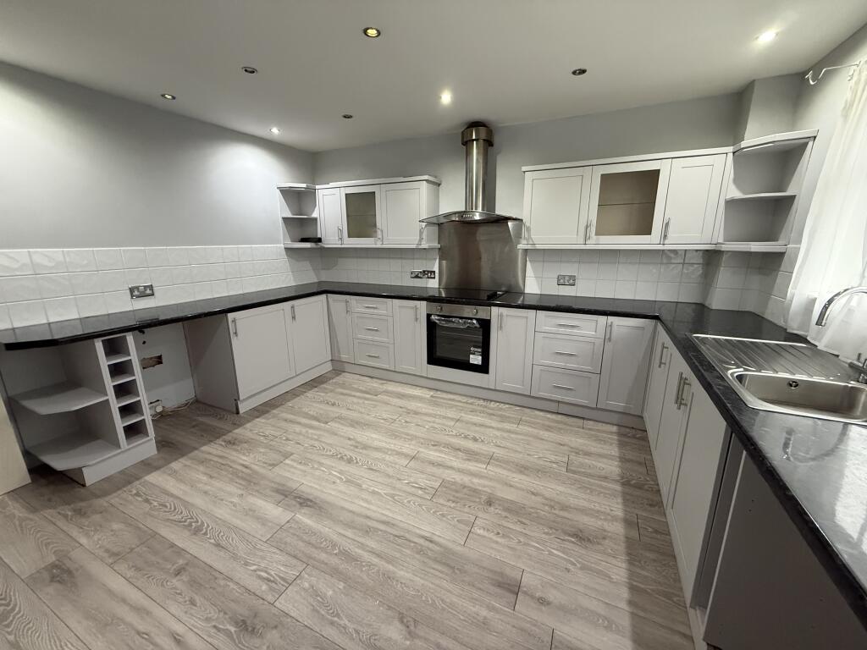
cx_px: 434
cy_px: 325
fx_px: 351
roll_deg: +0.1
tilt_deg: -14.0
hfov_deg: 102.1
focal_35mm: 14
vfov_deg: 85.7
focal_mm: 2.22
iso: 640
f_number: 2.2
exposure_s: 1/50
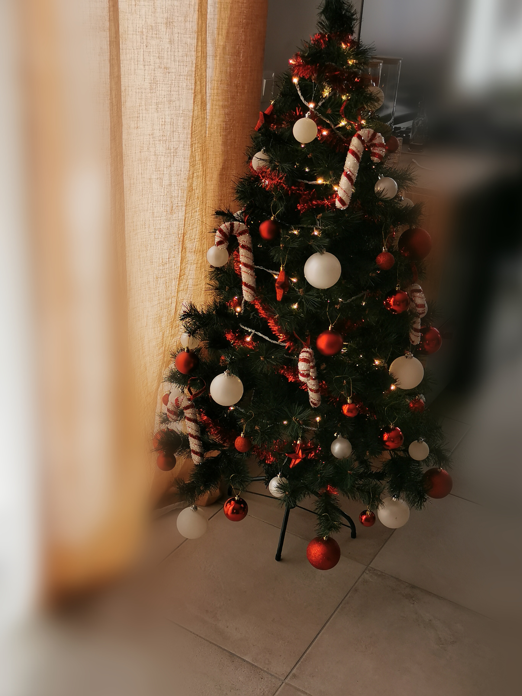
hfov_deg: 37.7
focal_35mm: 38
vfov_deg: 49.0
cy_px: 348
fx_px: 764
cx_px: 261
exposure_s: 1/100
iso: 125
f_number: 1.8
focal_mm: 5.58
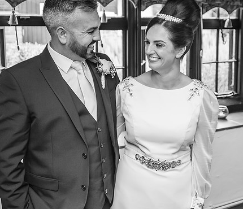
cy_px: 73
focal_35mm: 56
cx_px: 153
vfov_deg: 28.1
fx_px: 415
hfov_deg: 32.5
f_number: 2.8
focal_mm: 24
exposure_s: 1/100
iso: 400
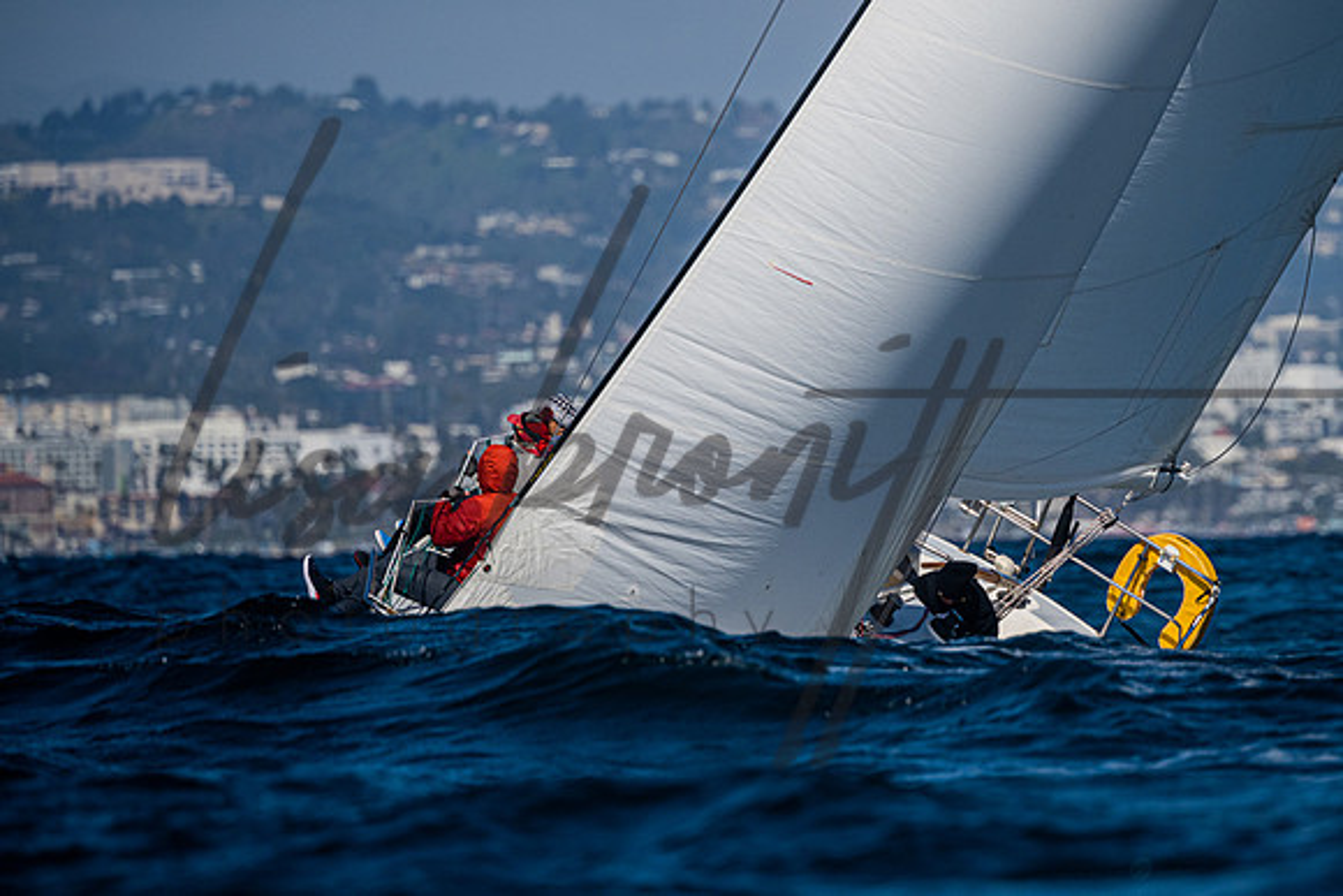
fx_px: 19967
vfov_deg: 2.6
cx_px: 889
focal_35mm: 535
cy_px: 465
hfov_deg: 3.9
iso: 400
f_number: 6.3
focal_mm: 400
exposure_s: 1/6400
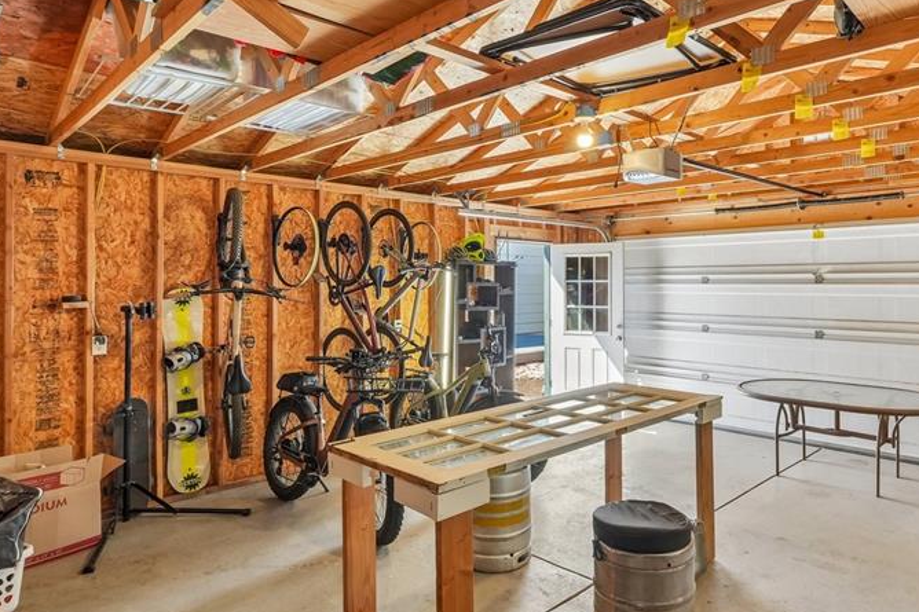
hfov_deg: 75.4
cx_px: 542
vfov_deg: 55.0
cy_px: 276
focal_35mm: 23
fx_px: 587
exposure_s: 1/25
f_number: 8
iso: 800
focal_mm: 10
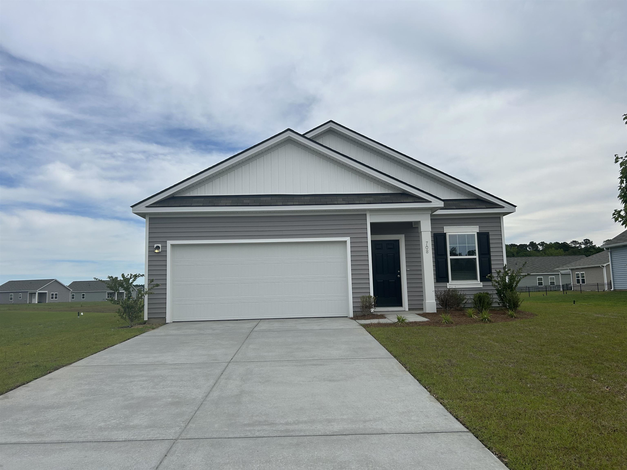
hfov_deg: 67.3
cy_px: 235
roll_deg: +0.9
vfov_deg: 53.1
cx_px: 314
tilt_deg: +5.6
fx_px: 471
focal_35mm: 26
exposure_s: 1/6579
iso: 50
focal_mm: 5.7
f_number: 1.5
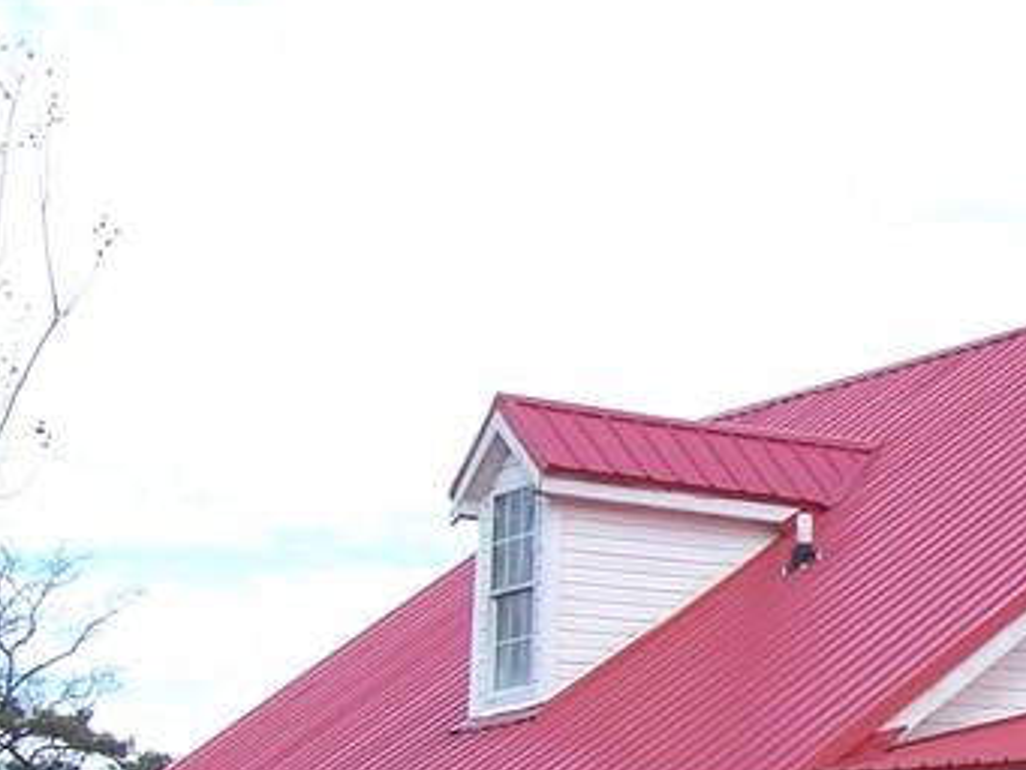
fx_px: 3380
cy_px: 752
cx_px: 1345
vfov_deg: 12.9
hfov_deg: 16.3
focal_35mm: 114
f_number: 4
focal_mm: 6.3
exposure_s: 1/250
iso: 64
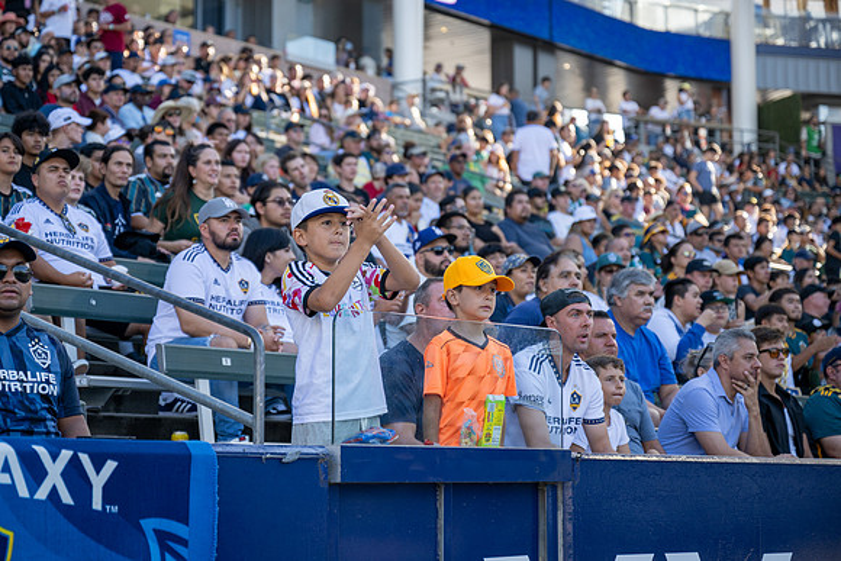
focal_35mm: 83
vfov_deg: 16.4
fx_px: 1943
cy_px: 259
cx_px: 366
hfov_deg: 24.4
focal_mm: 70
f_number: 2.8
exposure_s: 1/800
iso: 220
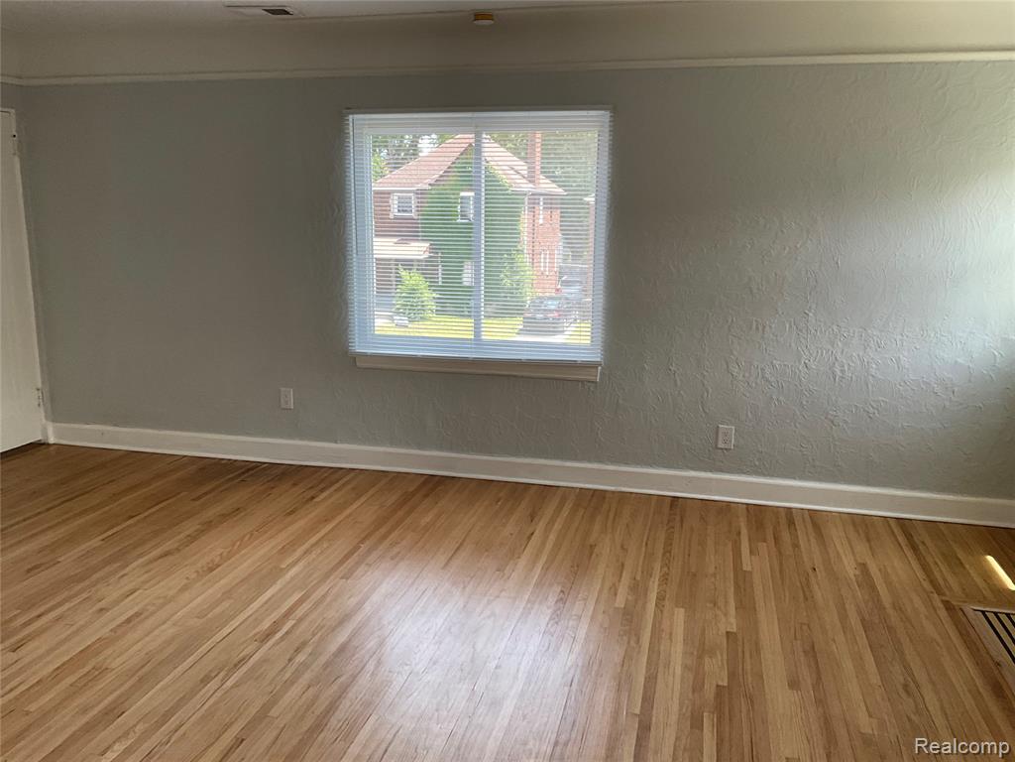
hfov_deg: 61.7
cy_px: 381
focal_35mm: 29
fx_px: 850
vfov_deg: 48.2
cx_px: 508
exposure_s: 1/122
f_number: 1.8
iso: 64
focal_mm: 3
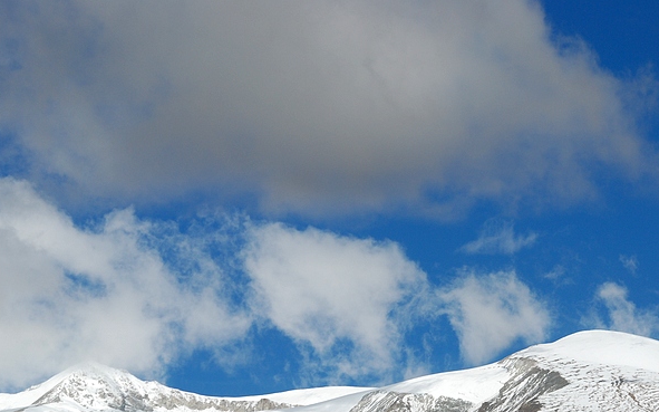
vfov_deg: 5.8
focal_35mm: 228
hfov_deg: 9.2
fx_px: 4094
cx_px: 407
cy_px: 297
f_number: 9
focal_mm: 110
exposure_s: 1/800
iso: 200
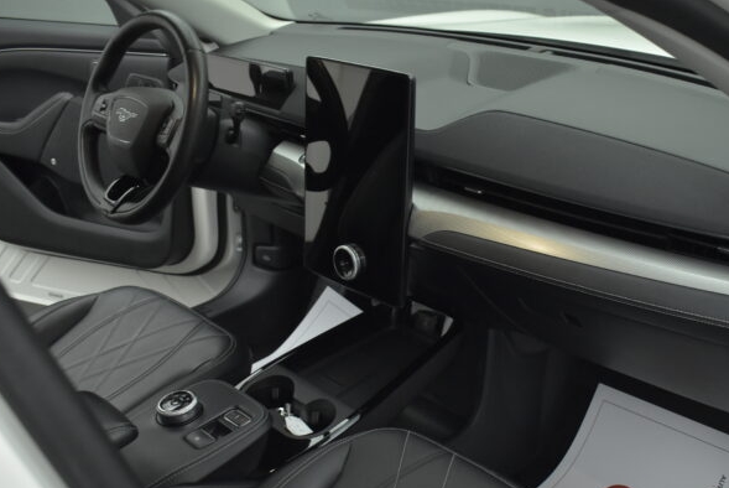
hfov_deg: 45.0
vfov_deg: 31.2
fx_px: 872
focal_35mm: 43
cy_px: 277
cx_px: 457
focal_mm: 22
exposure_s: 1/125
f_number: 3.8
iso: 1600
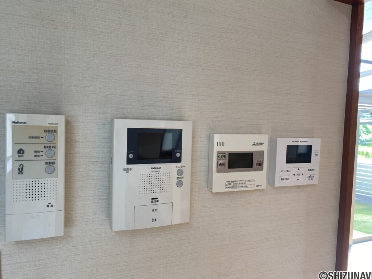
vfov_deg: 53.1
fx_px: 279
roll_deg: -2.2
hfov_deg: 67.3
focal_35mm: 26
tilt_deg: -3.0
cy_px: 140
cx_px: 186
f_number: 1.8
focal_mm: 4.25
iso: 80
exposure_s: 1/120
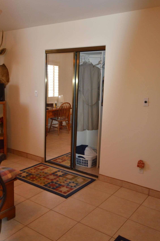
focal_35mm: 35
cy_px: 119
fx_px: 234
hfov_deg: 37.7
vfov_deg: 54.5
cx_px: 72
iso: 400
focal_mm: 20
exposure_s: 1/60
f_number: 4
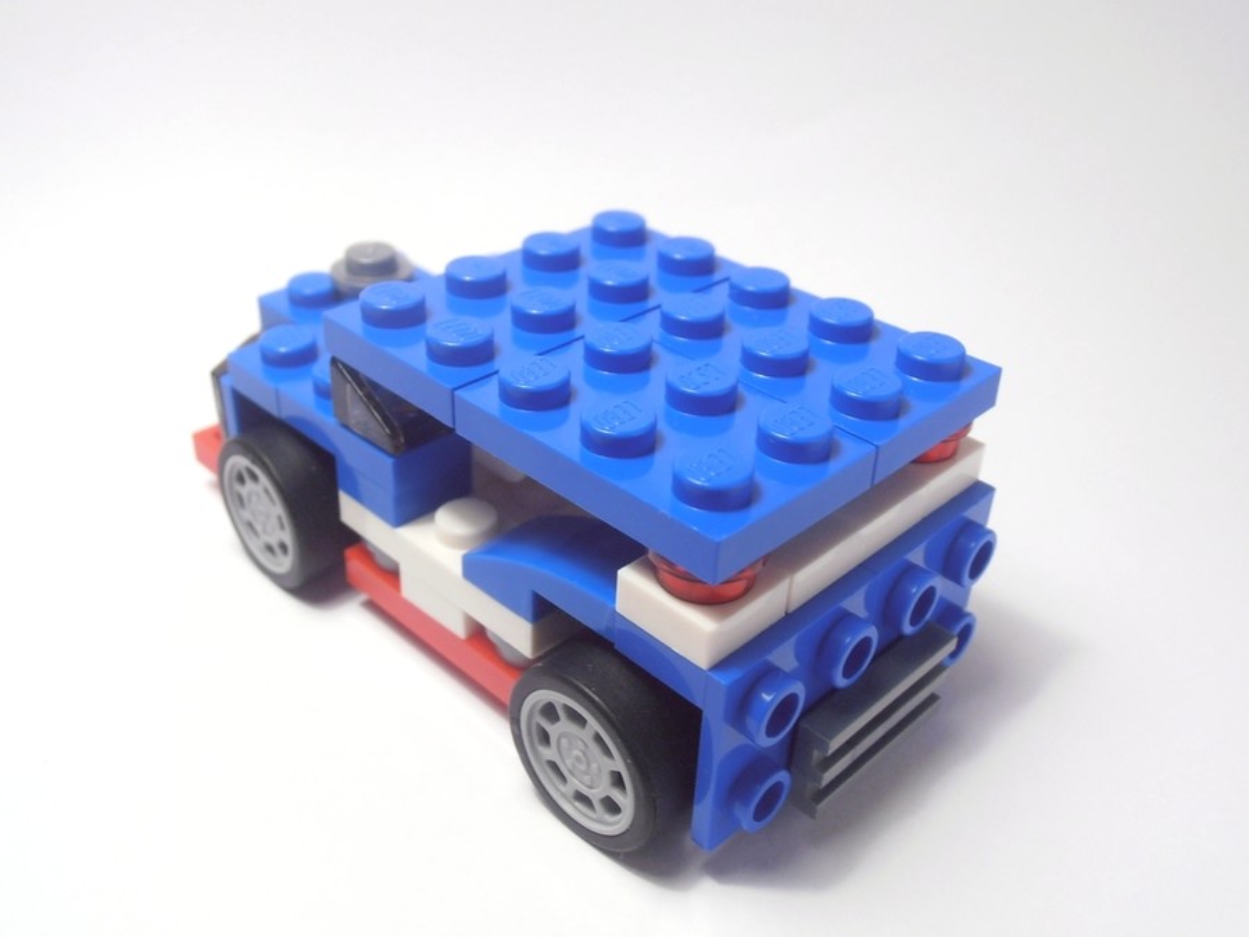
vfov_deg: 38.7
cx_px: 624
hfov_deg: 50.1
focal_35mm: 37
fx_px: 1335
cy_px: 468
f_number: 3.9
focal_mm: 6.61
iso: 80
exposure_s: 1/50
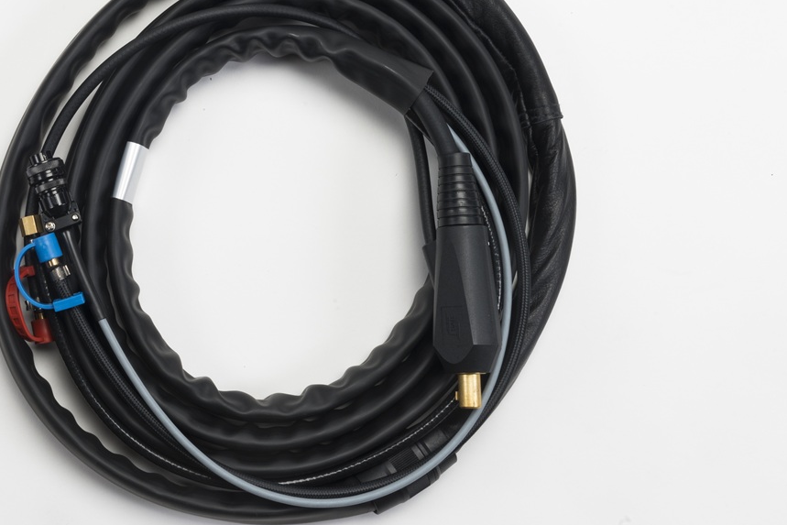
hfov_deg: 27.4
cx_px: 139
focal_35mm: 72
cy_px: 124
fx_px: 1574
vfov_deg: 18.8
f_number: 20
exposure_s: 1/125
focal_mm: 42
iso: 100
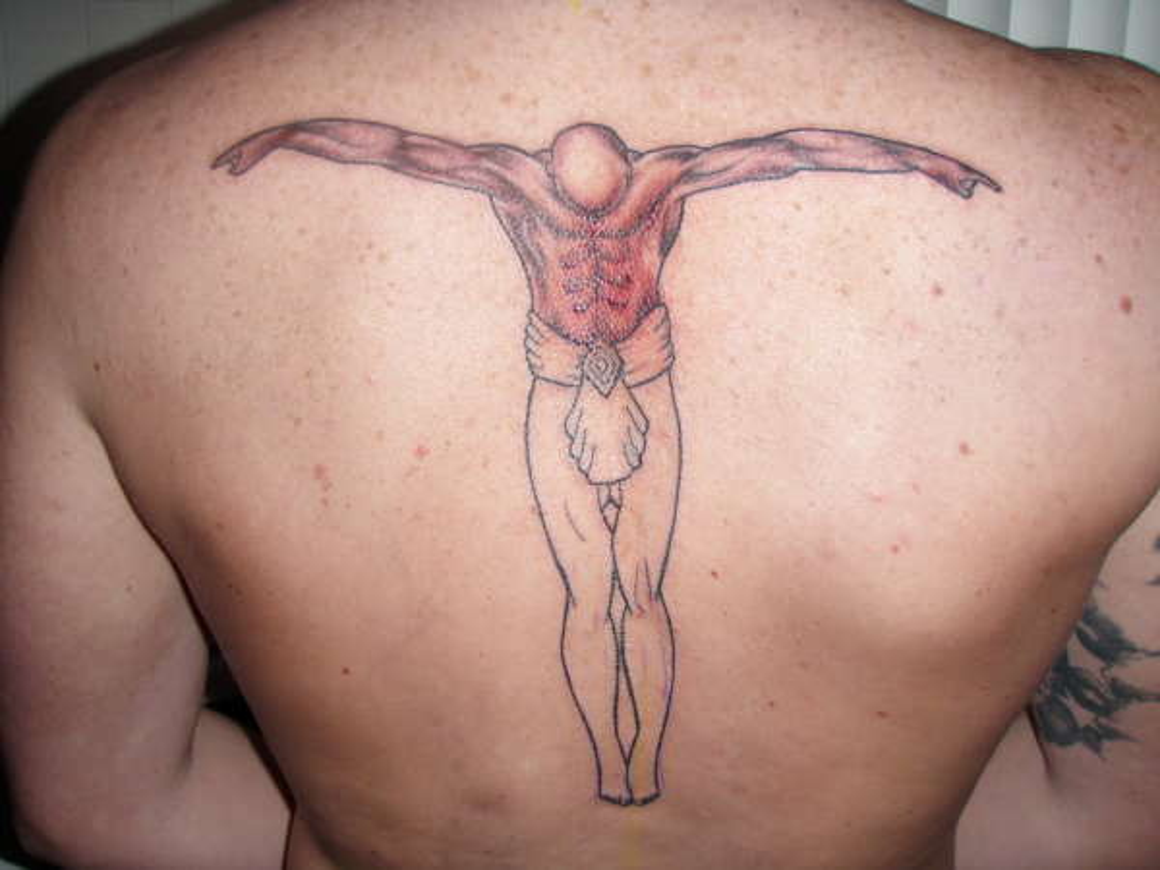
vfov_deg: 37.7
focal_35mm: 38
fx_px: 1273
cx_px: 580
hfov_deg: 49.0
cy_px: 435
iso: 100
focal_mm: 6.7
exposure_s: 1/30
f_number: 3.5
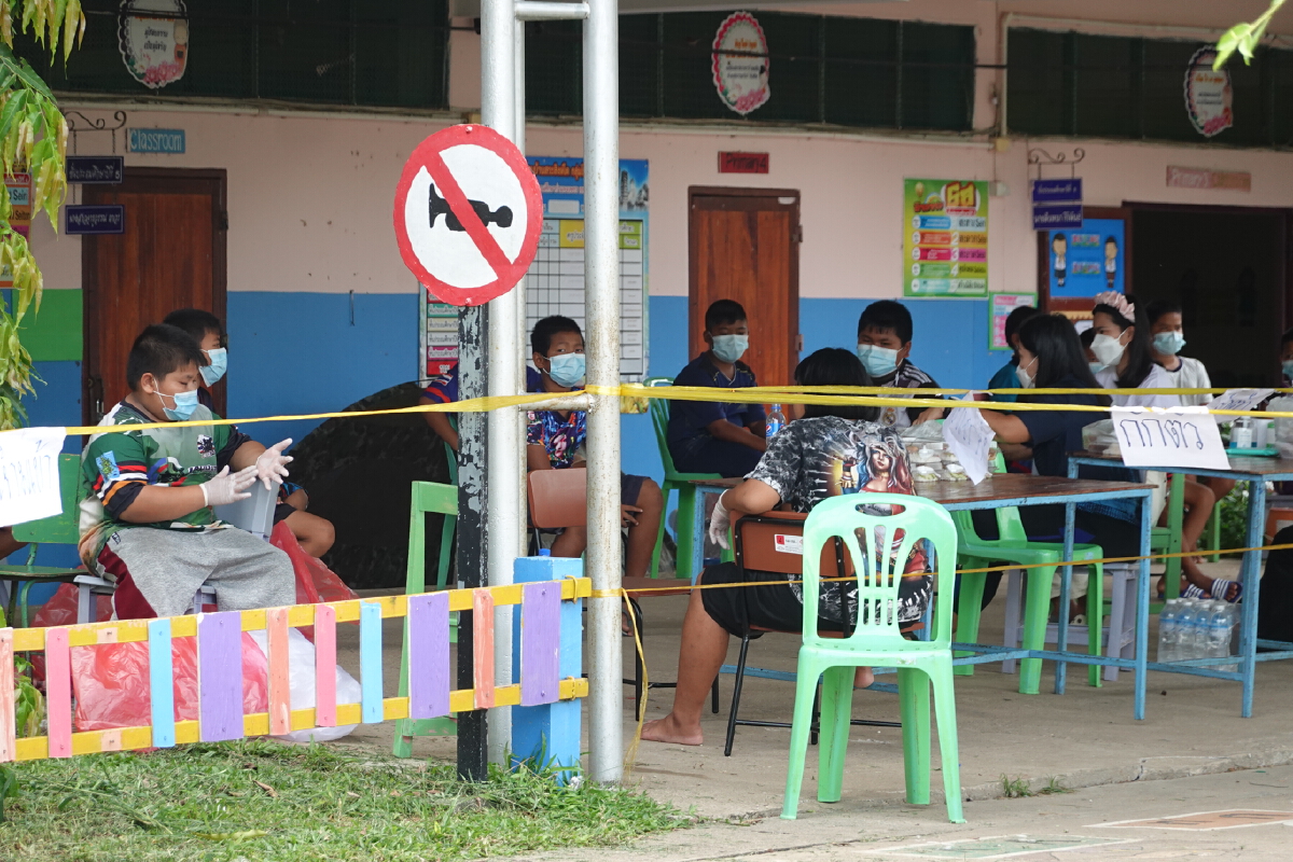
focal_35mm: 179
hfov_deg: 11.5
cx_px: 646
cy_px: 431
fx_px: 6429
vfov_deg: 7.7
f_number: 4.5
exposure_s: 1/200
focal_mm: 64.75
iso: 320
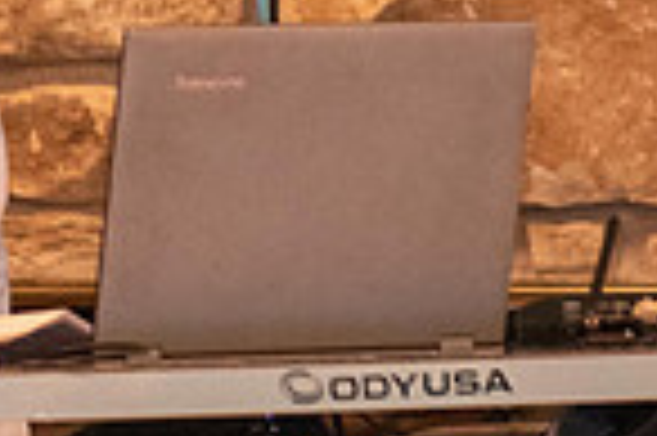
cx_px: -184
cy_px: 2
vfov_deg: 1.8
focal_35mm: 775
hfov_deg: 2.7
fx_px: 14128
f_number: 4.8
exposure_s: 1/60
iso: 2500
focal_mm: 130
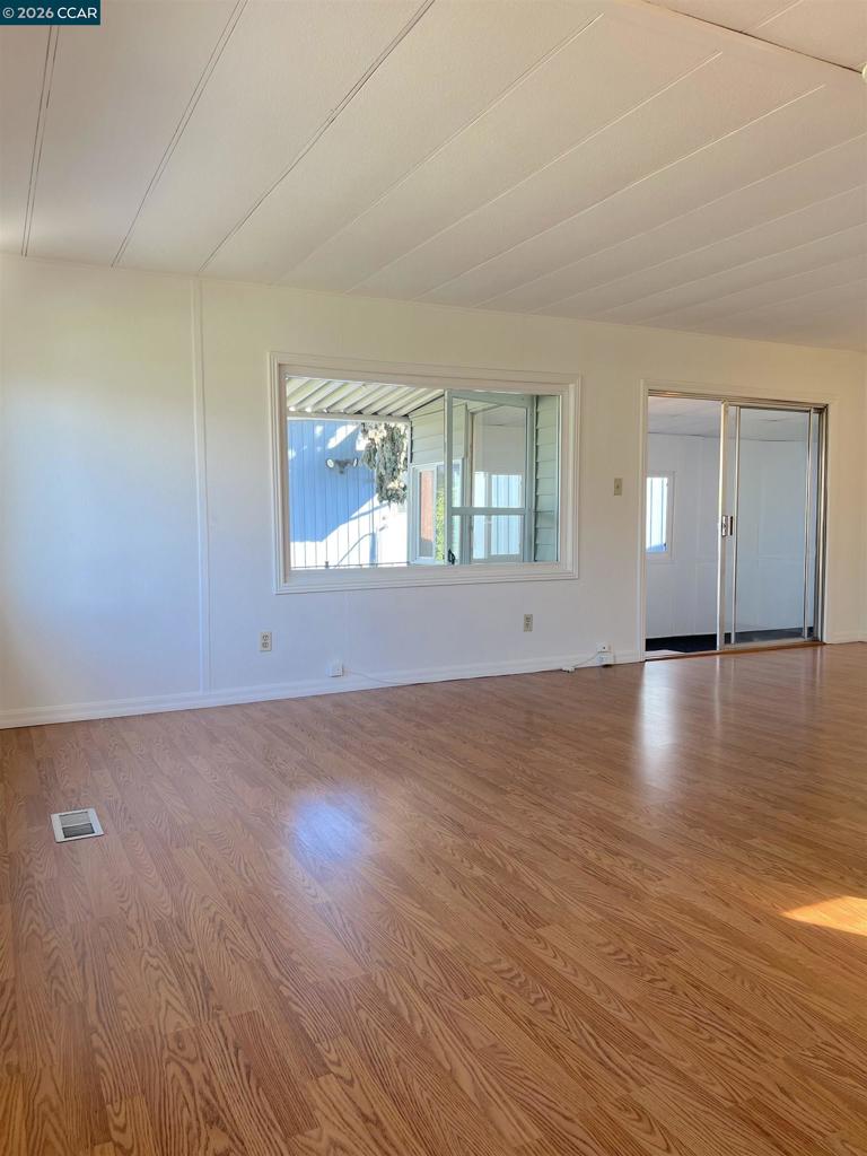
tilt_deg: -4.1
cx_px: 434
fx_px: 868
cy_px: 578
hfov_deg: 53.1
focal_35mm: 26
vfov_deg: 67.3
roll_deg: +0.7
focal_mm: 5.7
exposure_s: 1/120
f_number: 1.5
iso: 64
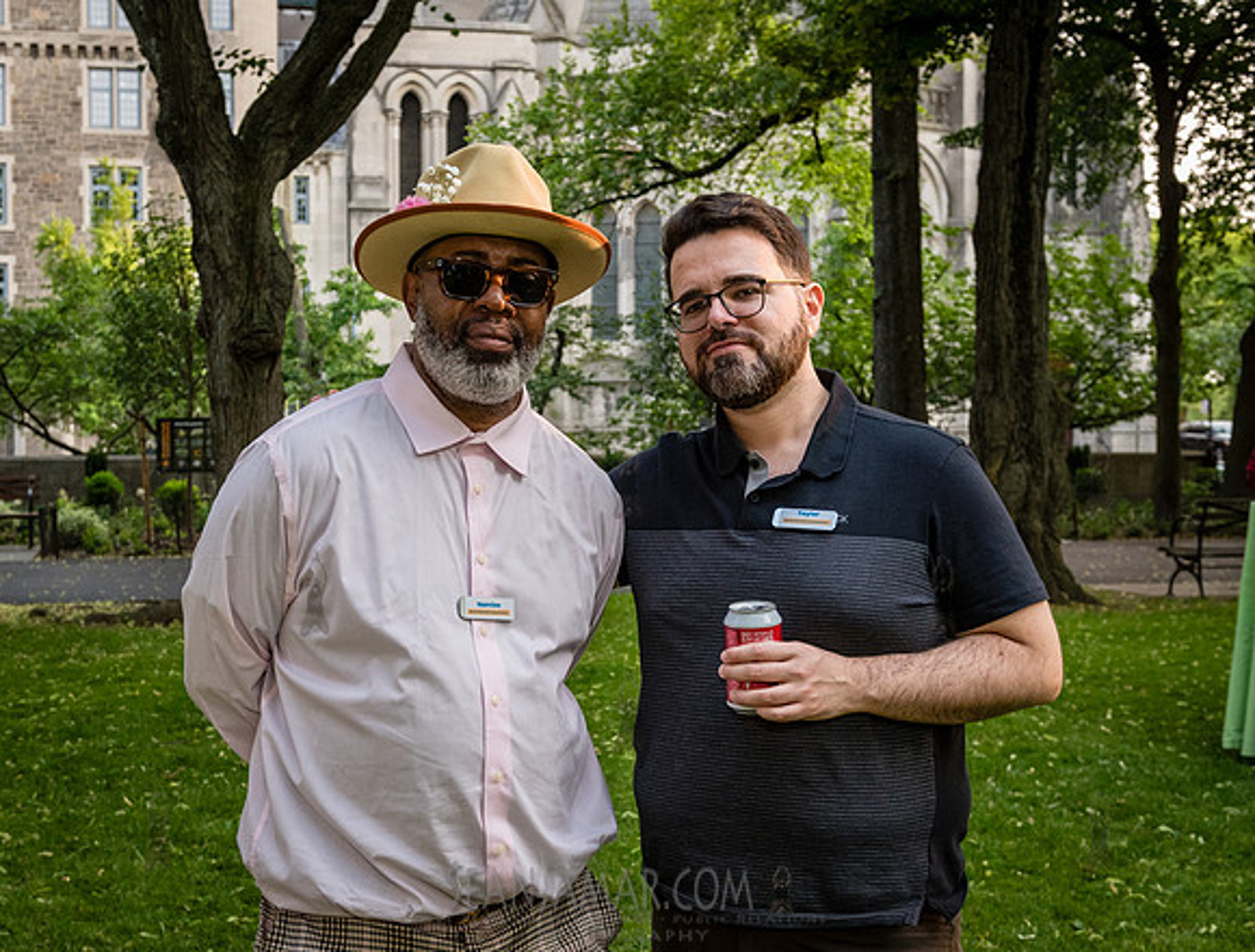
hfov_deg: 39.2
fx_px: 1753
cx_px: 501
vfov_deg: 30.4
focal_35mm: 48
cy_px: 517
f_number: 5
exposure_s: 1/250
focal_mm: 36
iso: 1000
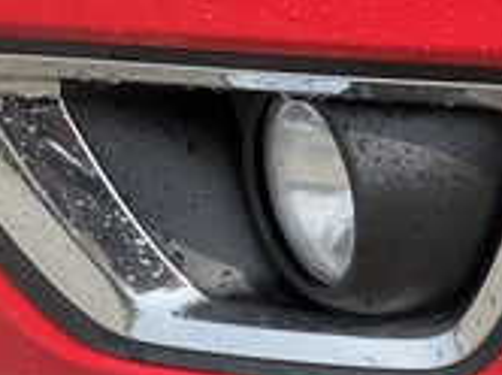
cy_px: 426
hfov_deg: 26.3
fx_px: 1014
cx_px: 502
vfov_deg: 19.9
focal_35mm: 70
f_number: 1.8
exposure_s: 1/804
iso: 25
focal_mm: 3
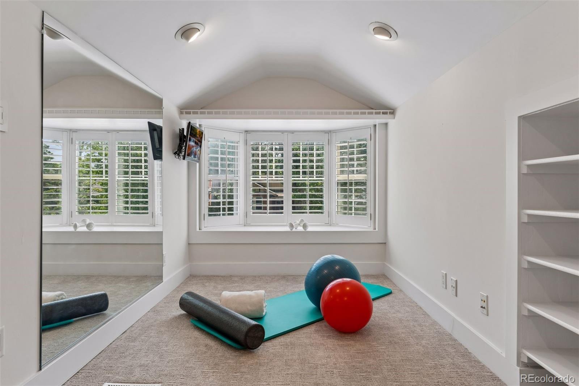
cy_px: 193
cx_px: 290
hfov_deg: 78.6
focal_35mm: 22
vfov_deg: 57.2
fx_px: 354
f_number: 9
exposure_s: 1/80
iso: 400
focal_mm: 22
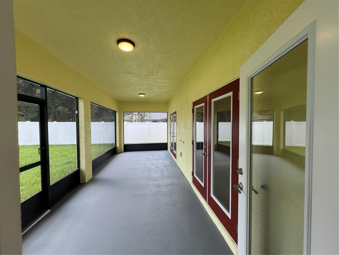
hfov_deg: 106.2
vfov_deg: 89.9
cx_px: 170
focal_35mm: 13
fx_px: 127
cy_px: 128
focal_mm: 1.57
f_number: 1.8
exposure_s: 1/120
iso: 40
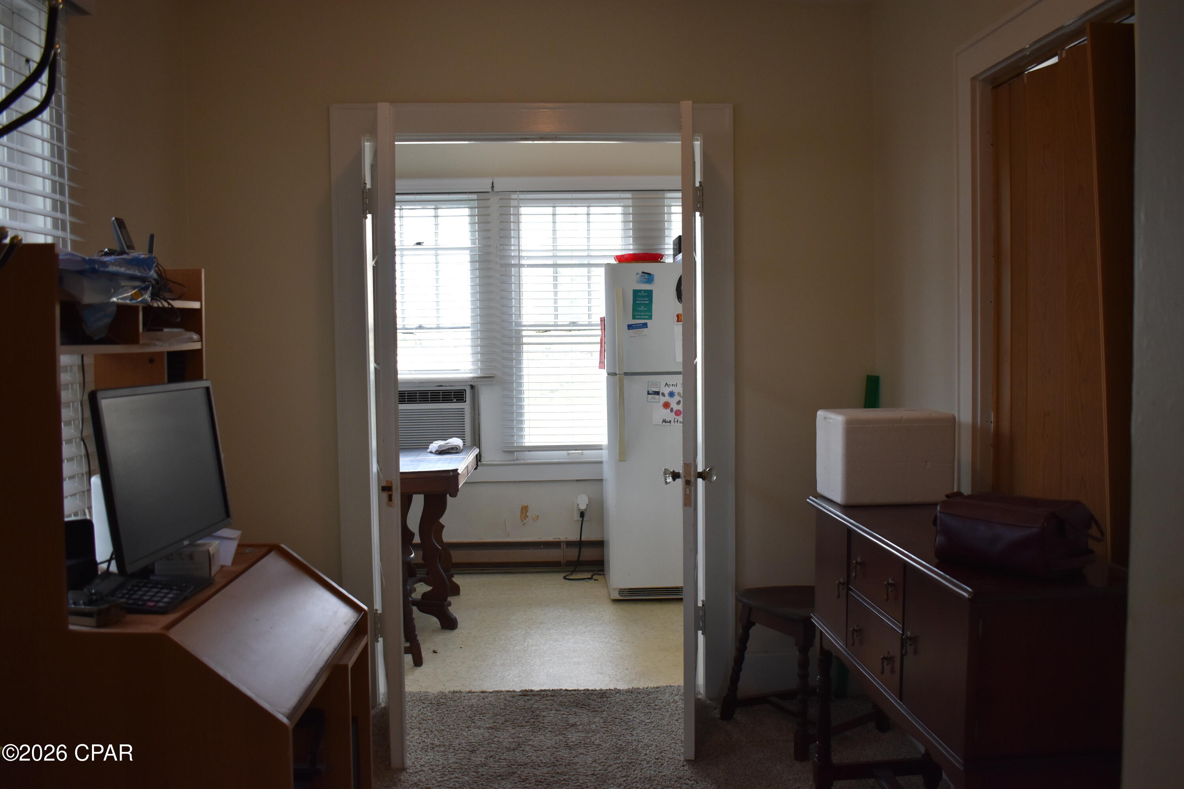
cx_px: 592
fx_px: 1085
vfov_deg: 40.0
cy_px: 394
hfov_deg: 57.2
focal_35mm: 33
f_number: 3.8
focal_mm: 22
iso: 640
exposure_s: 1/250
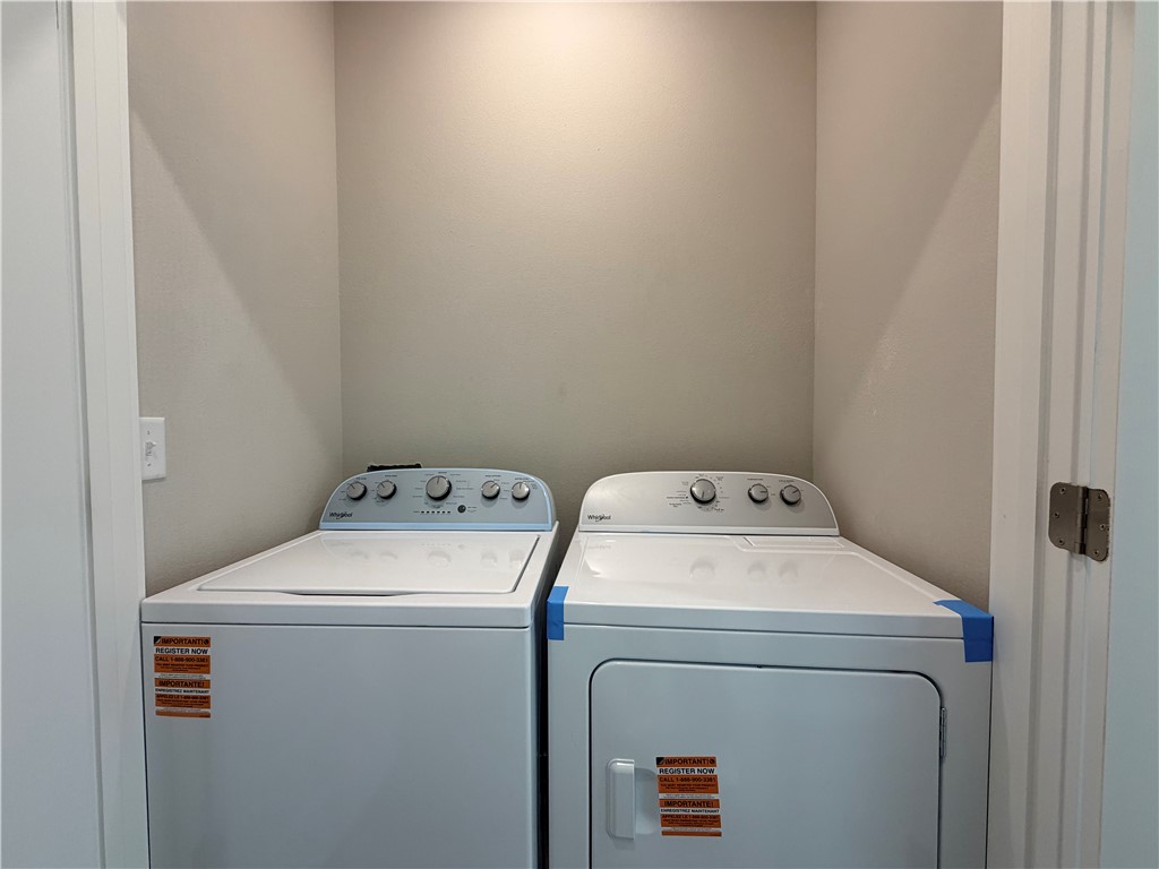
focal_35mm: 14
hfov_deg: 102.1
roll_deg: +0.7
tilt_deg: -2.0
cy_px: 434
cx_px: 580
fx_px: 469
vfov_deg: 85.7
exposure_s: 1/120
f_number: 2.2
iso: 160
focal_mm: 2.22
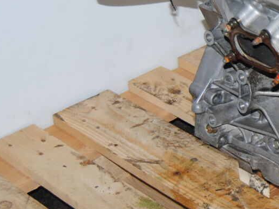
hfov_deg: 16.0
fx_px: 927
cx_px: 387
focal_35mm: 115
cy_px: 46
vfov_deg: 12.8
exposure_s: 1/200
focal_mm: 26
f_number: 4
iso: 400
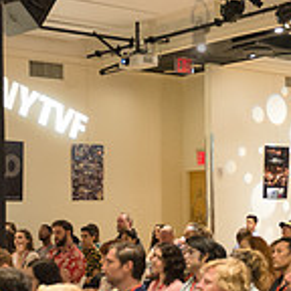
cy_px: 223
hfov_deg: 21.0
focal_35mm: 82
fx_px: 780
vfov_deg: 20.9
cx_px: 198
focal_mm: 24
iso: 4000
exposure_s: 1/200
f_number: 2.8
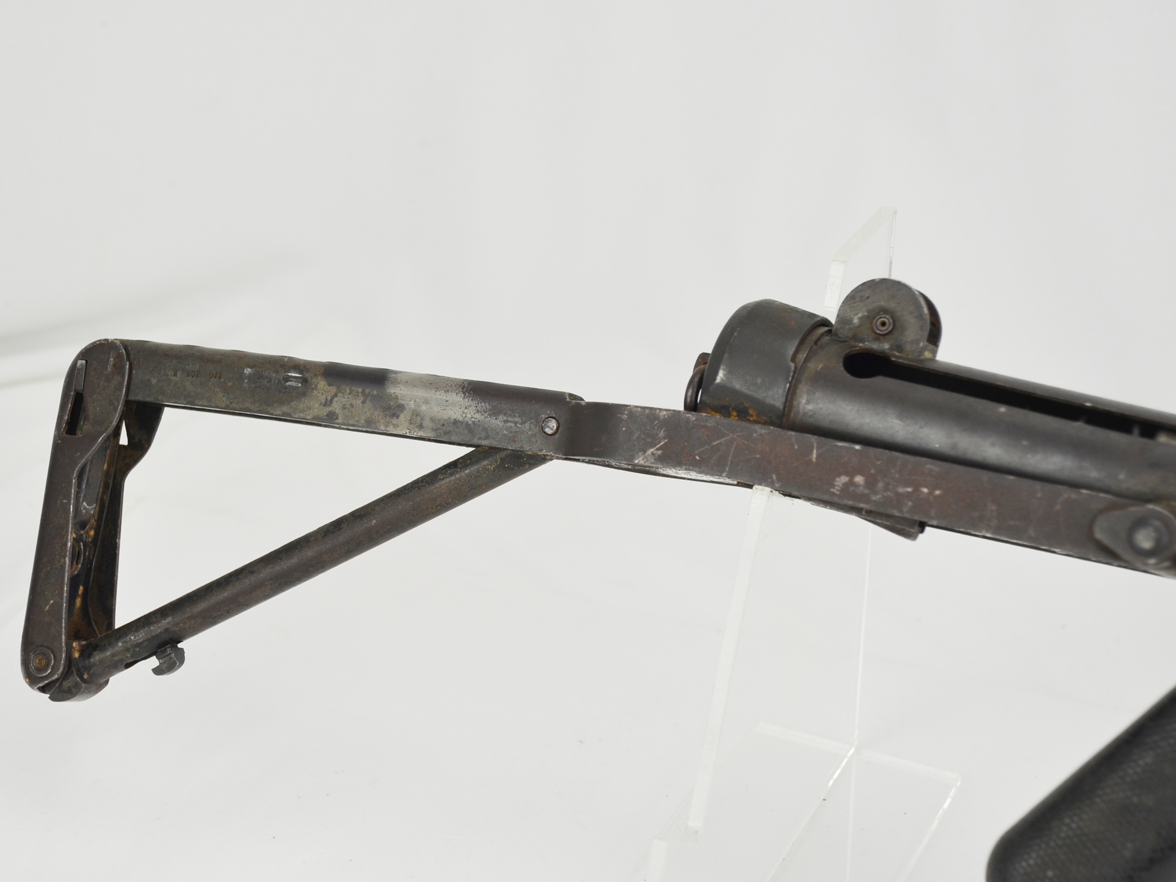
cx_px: 504
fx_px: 2684
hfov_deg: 24.7
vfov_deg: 18.7
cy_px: 439
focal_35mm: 79
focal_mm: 48
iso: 360
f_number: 5.6
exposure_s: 1/125
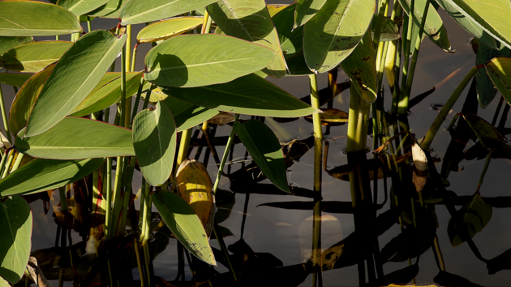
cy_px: 54
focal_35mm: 216
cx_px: 198
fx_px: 2927
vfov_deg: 5.6
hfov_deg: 10.0
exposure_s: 1/160
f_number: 8
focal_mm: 100
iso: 100
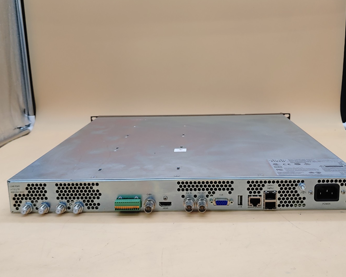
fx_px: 389
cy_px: 137
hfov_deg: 47.9
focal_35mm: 38
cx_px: 184
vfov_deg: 39.1
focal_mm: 4.36
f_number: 1.8
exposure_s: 1/120
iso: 50
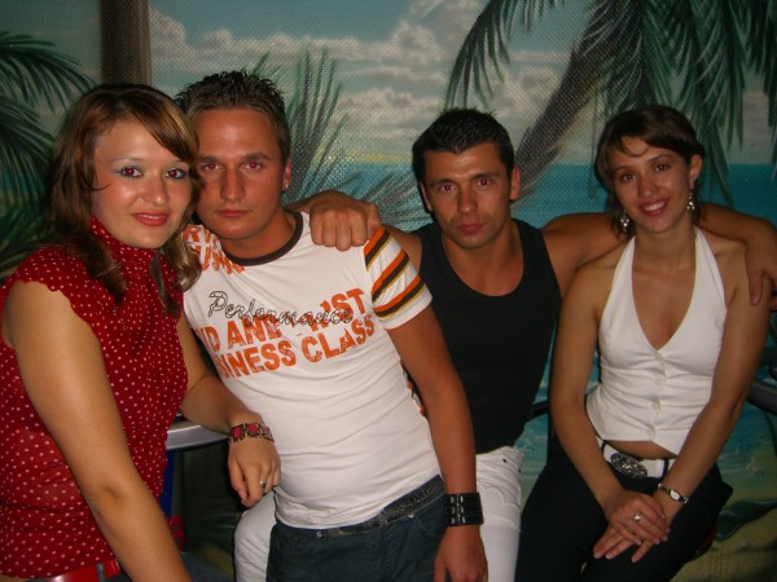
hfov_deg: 49.0
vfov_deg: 37.7
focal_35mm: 38
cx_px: 388
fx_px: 853
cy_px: 291
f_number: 2.8
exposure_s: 1/60
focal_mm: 7.9
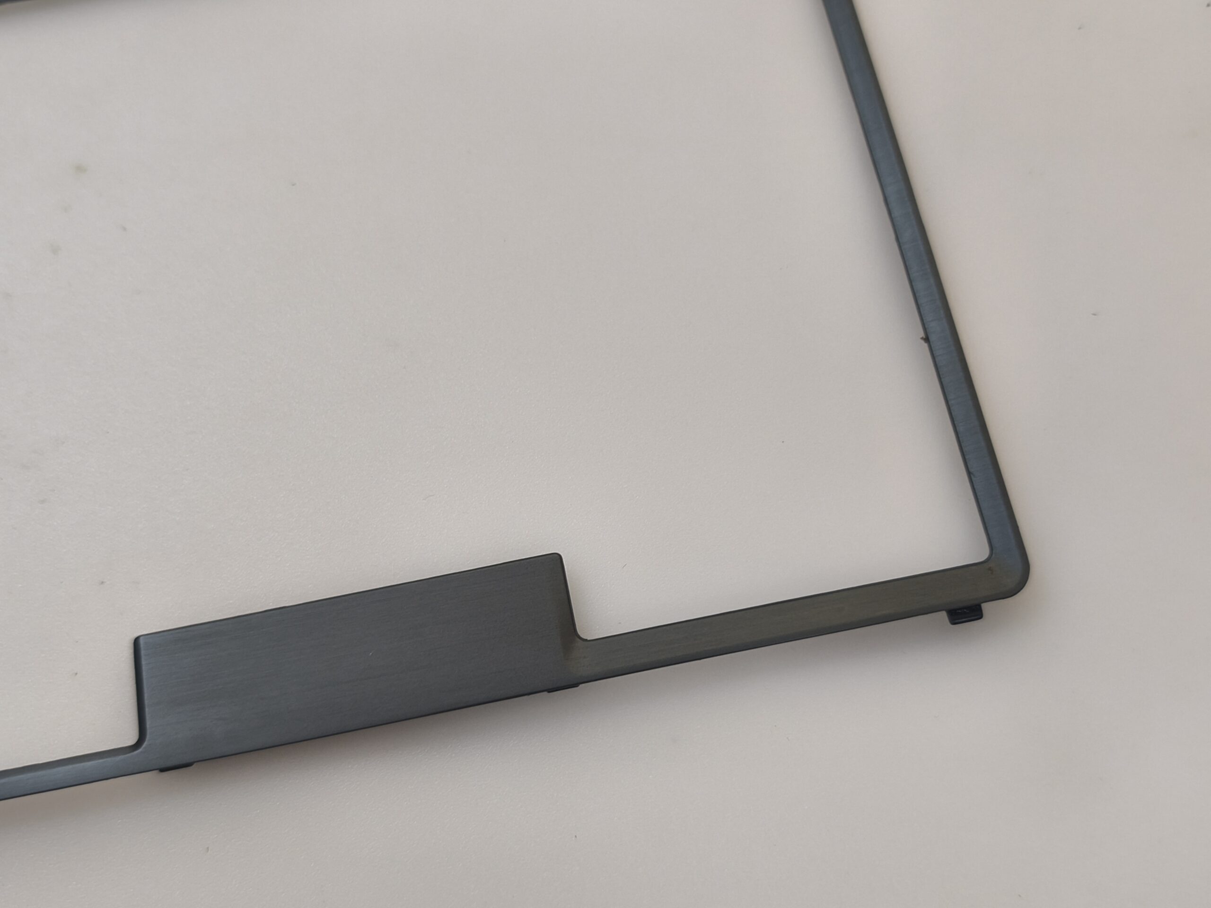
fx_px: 1224
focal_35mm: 35
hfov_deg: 52.6
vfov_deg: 40.7
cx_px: 606
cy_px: 454
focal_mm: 6.57
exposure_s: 1/50
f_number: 1.6
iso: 320
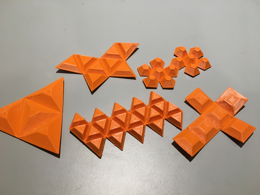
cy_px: 98
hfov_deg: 61.7
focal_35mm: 29
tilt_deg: -53.6
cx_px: 130
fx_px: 218
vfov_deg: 48.2
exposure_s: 1/30
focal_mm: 4.15
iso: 32
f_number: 2.2
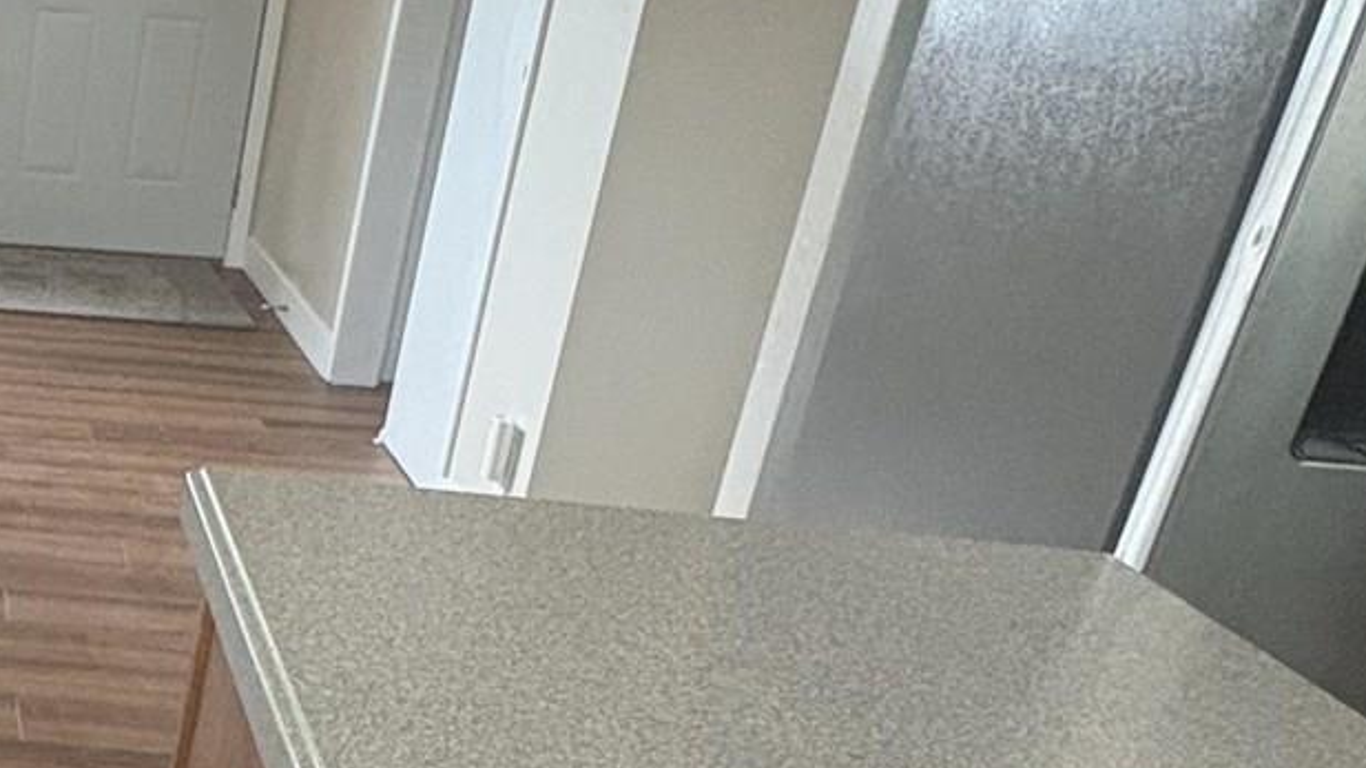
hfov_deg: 31.0
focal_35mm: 57
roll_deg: -3.3
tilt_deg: -27.1
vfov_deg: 20.1
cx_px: -266
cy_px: 863
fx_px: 2064
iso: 320
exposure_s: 1/120
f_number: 2.2
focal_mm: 2.22
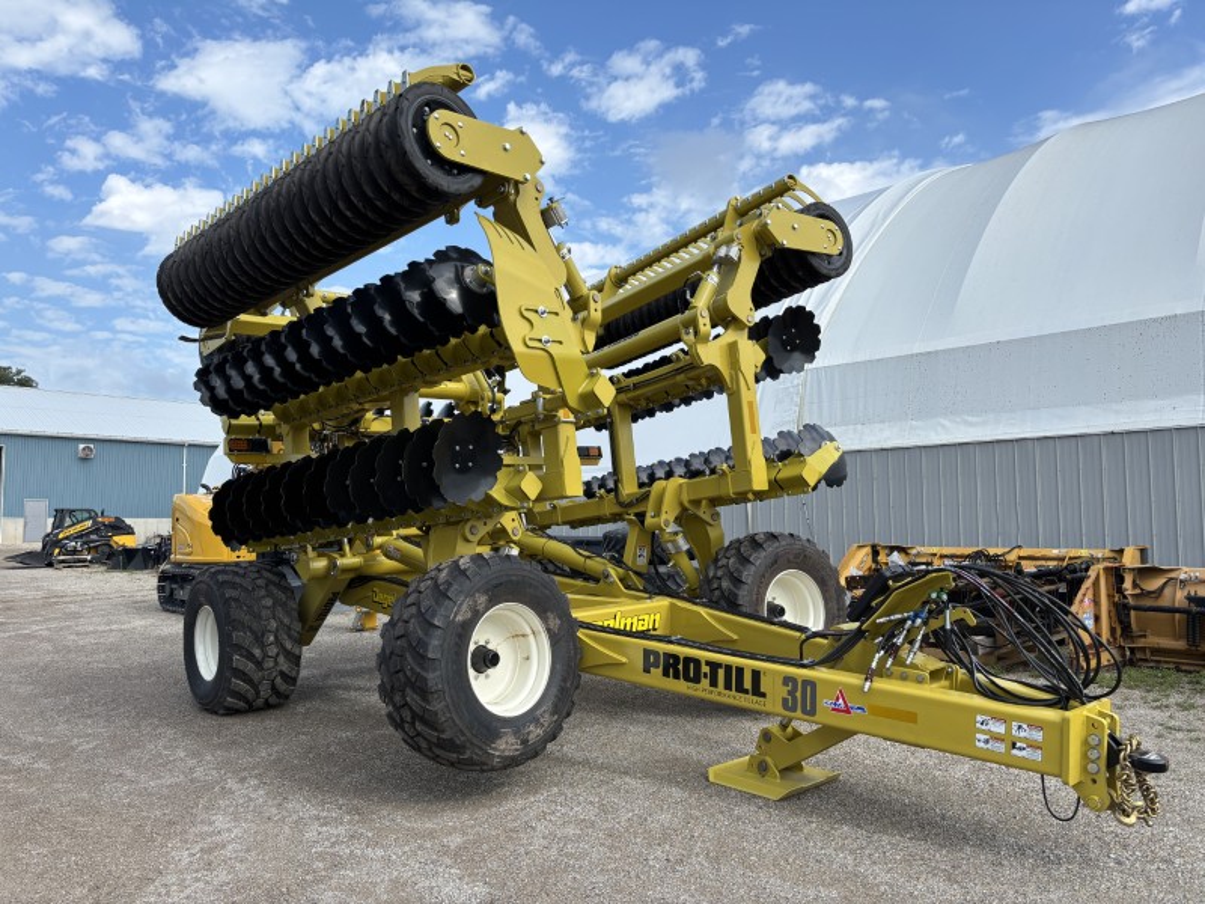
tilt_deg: +2.9
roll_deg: -0.7
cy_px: 452
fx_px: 905
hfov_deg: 67.3
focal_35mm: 26
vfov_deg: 53.1
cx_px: 602
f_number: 1.6
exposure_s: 1/1984
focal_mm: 5.96
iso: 50
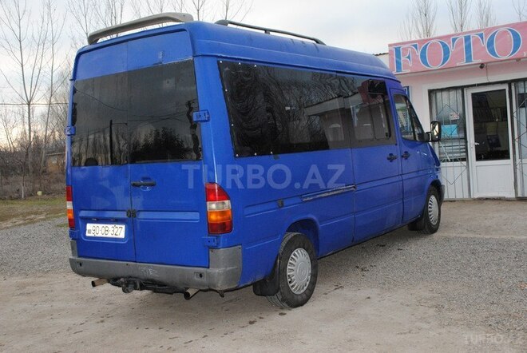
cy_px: 176
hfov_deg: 49.5
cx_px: 264
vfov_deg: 34.3
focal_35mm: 39
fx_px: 572
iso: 800
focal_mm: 26
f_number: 9
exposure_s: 1/160
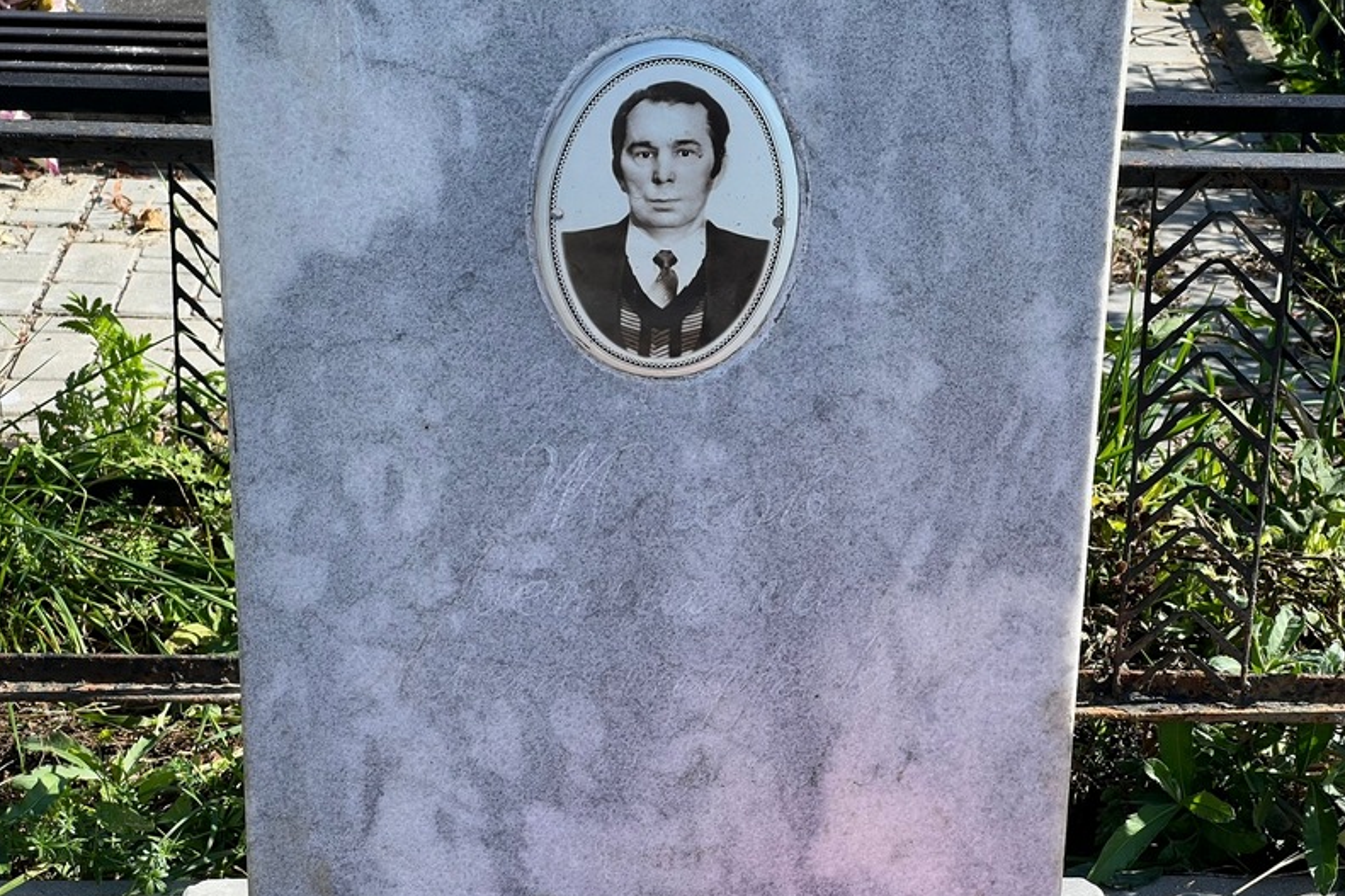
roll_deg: -0.7
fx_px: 3025
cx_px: 667
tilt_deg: -25.3
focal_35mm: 81
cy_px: 473
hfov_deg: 25.1
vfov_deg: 16.8
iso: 32
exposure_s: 1/384
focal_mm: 9
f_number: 2.8
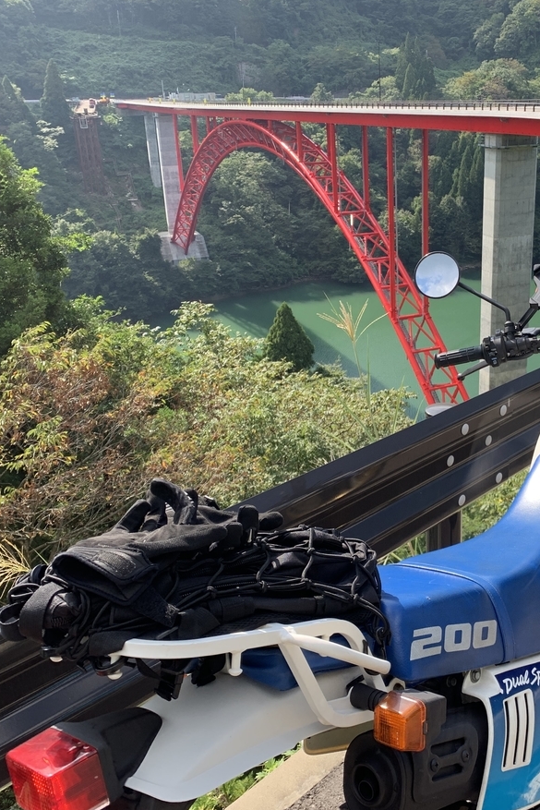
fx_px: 832
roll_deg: +1.1
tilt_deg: -21.5
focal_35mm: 37
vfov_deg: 51.9
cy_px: 396
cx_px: 433
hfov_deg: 34.8
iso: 25
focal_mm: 4.25
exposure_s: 1/500
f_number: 1.8
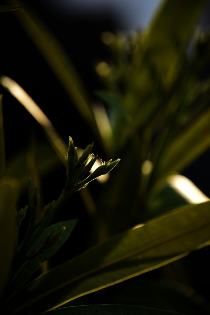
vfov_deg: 11.4
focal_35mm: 180
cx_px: 105
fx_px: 1574
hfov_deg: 7.6
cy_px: 158
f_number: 8
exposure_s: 1/500
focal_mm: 120
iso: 200
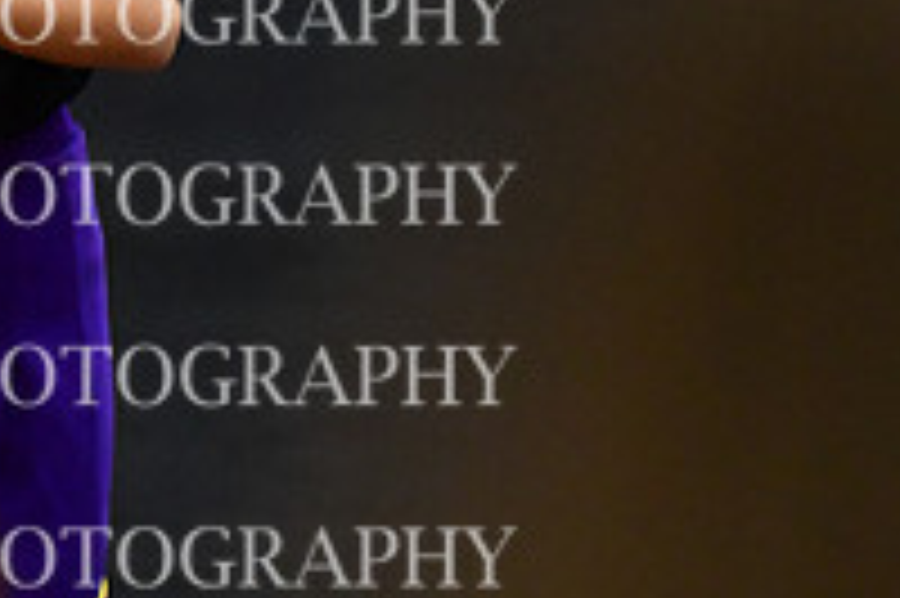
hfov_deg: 2.4
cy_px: -259
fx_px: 21782
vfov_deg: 1.6
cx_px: -135
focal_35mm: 872
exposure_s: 1/800
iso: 4000
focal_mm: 200
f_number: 2.8
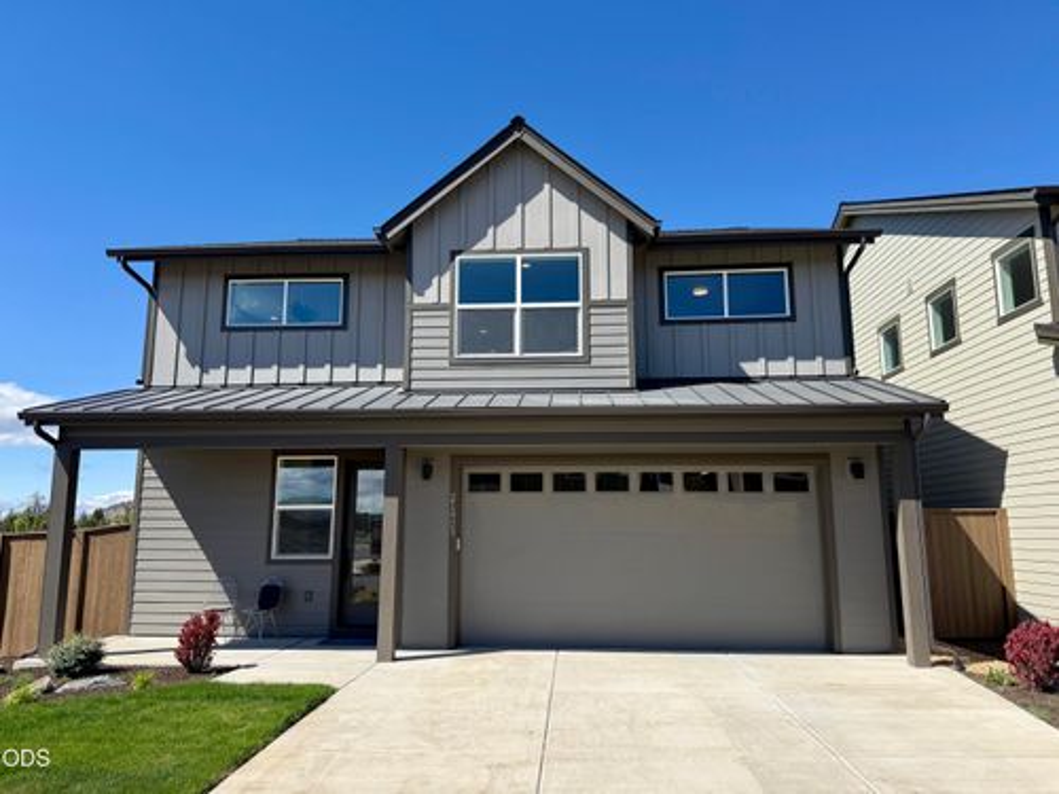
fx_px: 734
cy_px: 397
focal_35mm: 24
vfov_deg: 56.8
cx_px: 530
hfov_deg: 71.6
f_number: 1.78
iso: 80
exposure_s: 1/3759
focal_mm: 6.76
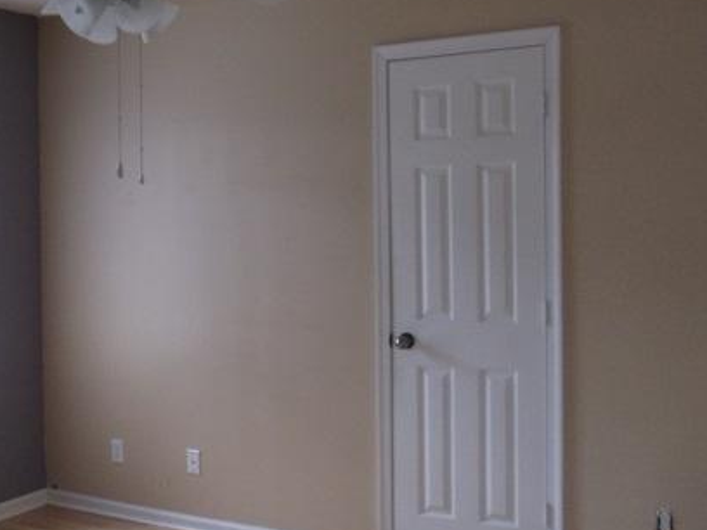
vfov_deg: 21.3
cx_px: 158
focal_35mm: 69
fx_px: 1409
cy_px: 223
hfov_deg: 27.7
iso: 400
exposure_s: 1/30
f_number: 3.5
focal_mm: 6
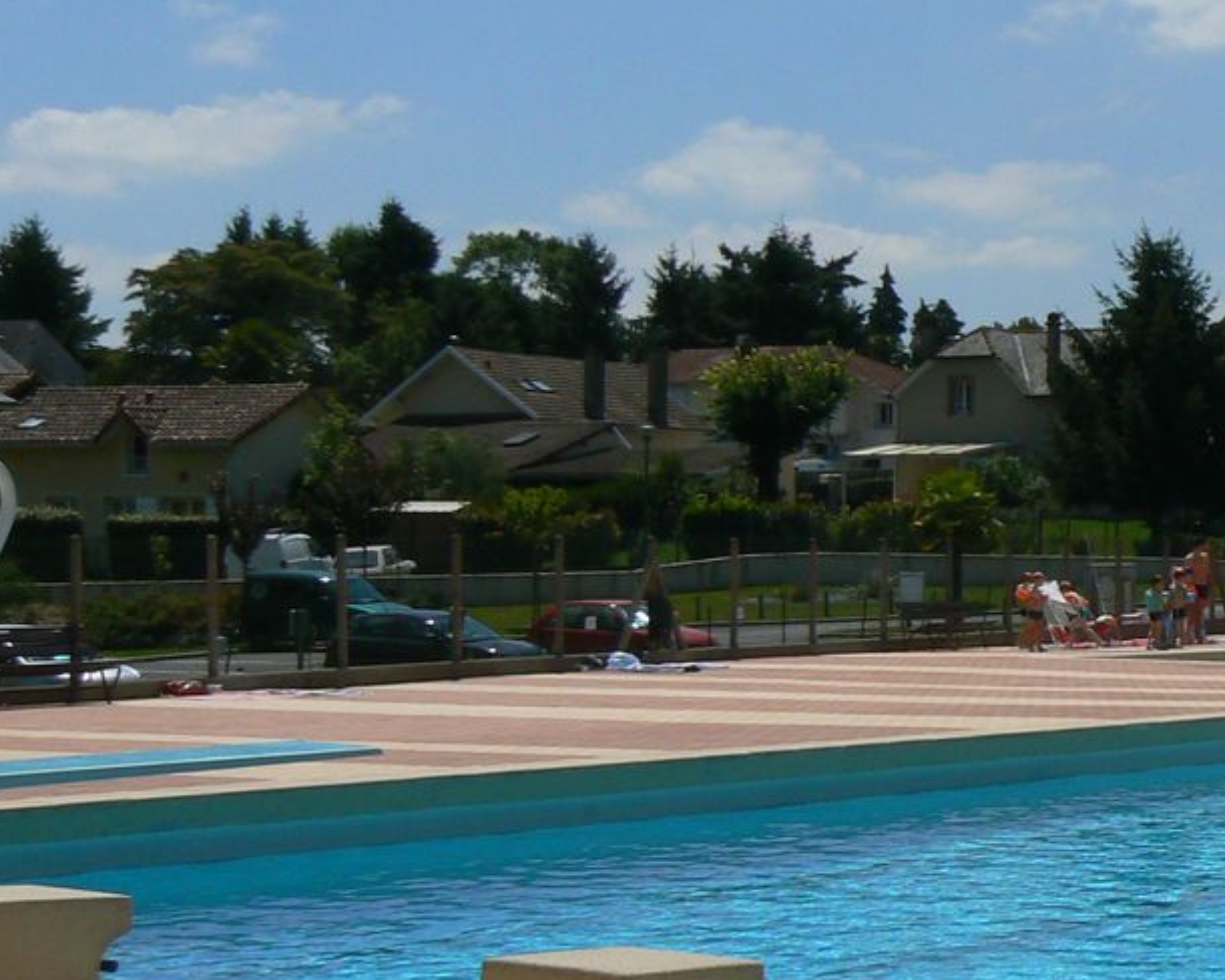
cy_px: 528
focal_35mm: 83
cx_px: 1436
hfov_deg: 21.5
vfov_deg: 18.5
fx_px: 3009
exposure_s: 1/640
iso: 80
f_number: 8
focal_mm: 6
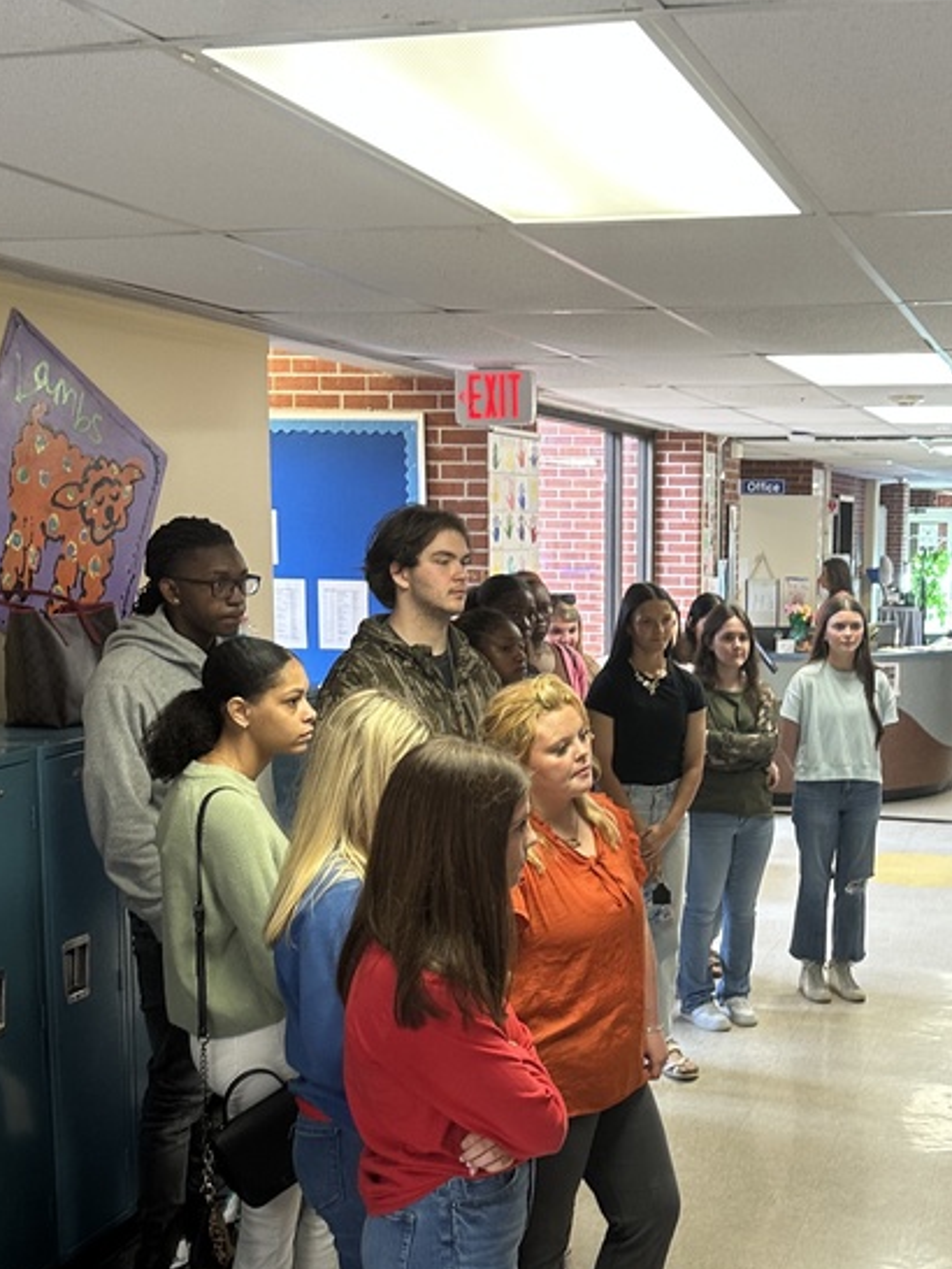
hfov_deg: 31.7
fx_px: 1649
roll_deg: -1.2
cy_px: 744
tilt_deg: -8.1
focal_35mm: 45
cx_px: 694
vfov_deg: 41.9
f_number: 1.78
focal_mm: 6.86
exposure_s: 1/60
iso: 125
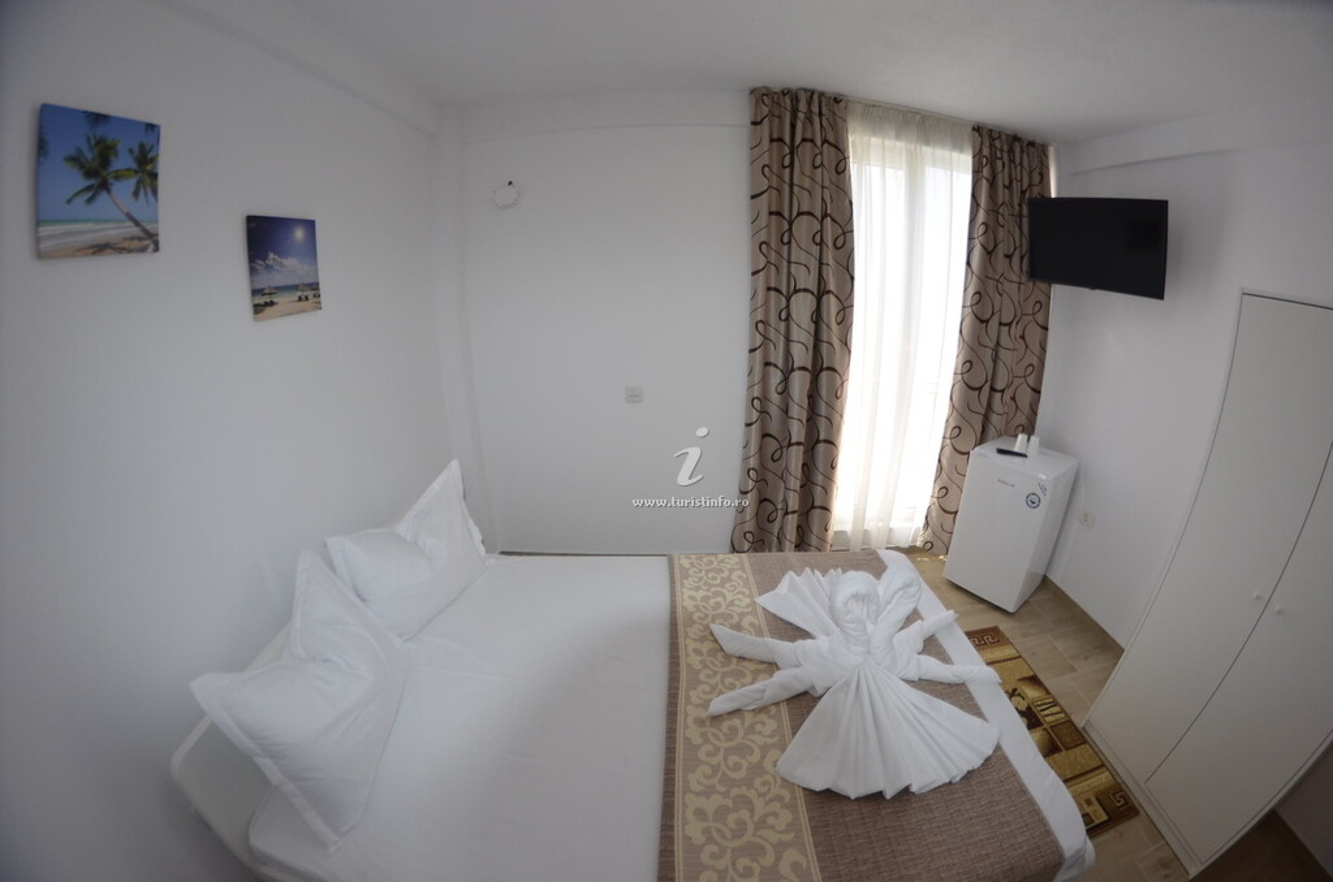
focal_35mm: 12
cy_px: 441
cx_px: 666
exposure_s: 1/125
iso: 360
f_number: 3.5
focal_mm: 8
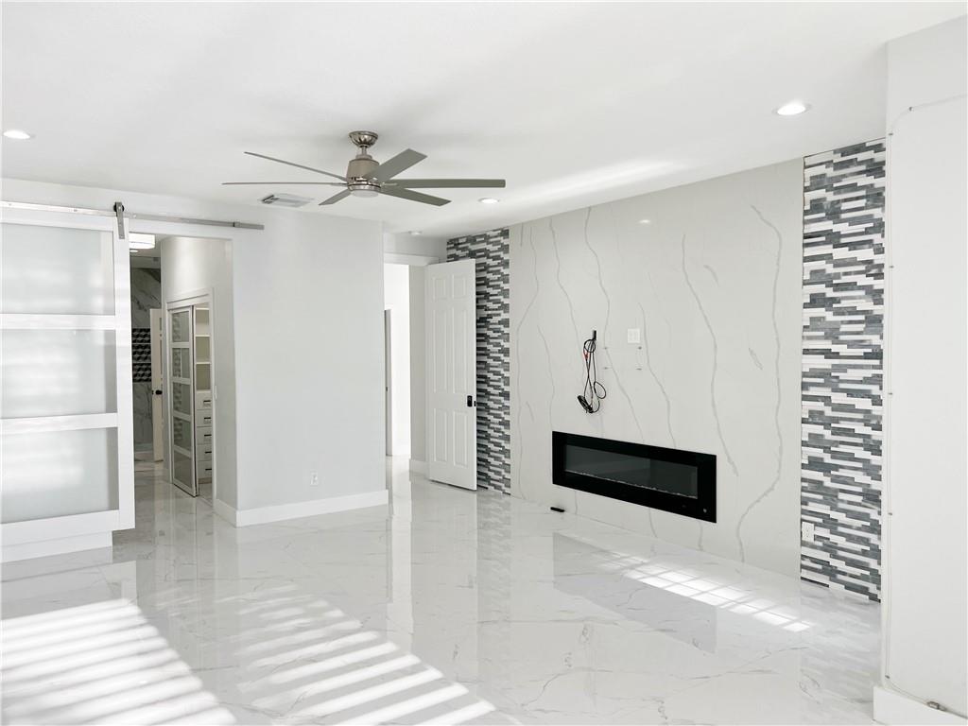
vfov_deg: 53.1
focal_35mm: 26
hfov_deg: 67.3
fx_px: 727
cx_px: 484
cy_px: 363
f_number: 1.5
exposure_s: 1/183
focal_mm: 5.7
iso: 40
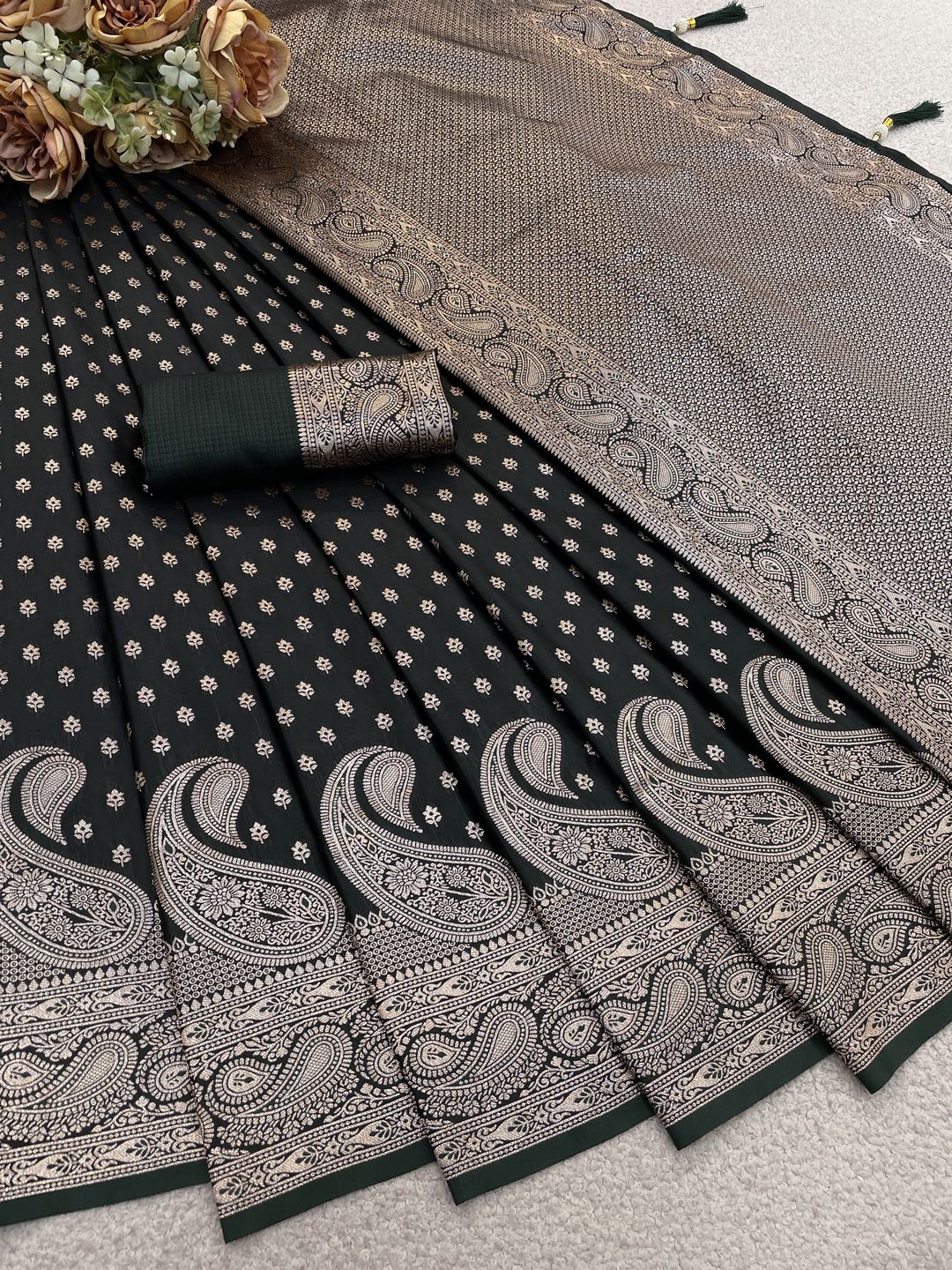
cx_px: 476
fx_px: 953
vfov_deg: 67.3
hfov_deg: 53.1
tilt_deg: -56.0
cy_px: 635
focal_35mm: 26
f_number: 1.6
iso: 80
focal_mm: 4.2
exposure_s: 1/100
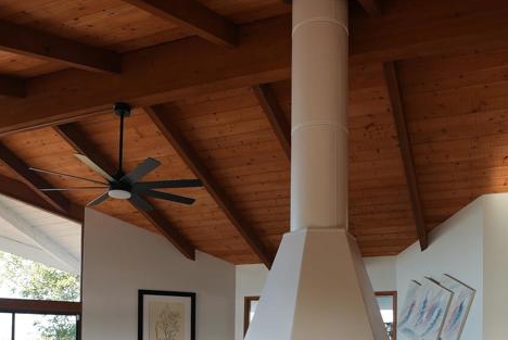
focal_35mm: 35
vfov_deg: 34.3
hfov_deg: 54.1
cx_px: 294
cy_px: 347
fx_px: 494
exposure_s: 1/60
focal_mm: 16
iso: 125
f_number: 4
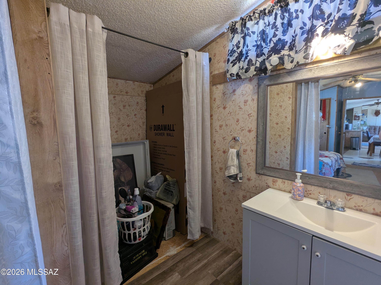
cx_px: 190
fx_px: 176
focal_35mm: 16
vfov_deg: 78.1
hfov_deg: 94.5
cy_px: 142
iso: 101
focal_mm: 2.35
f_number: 2.2
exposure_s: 1/24
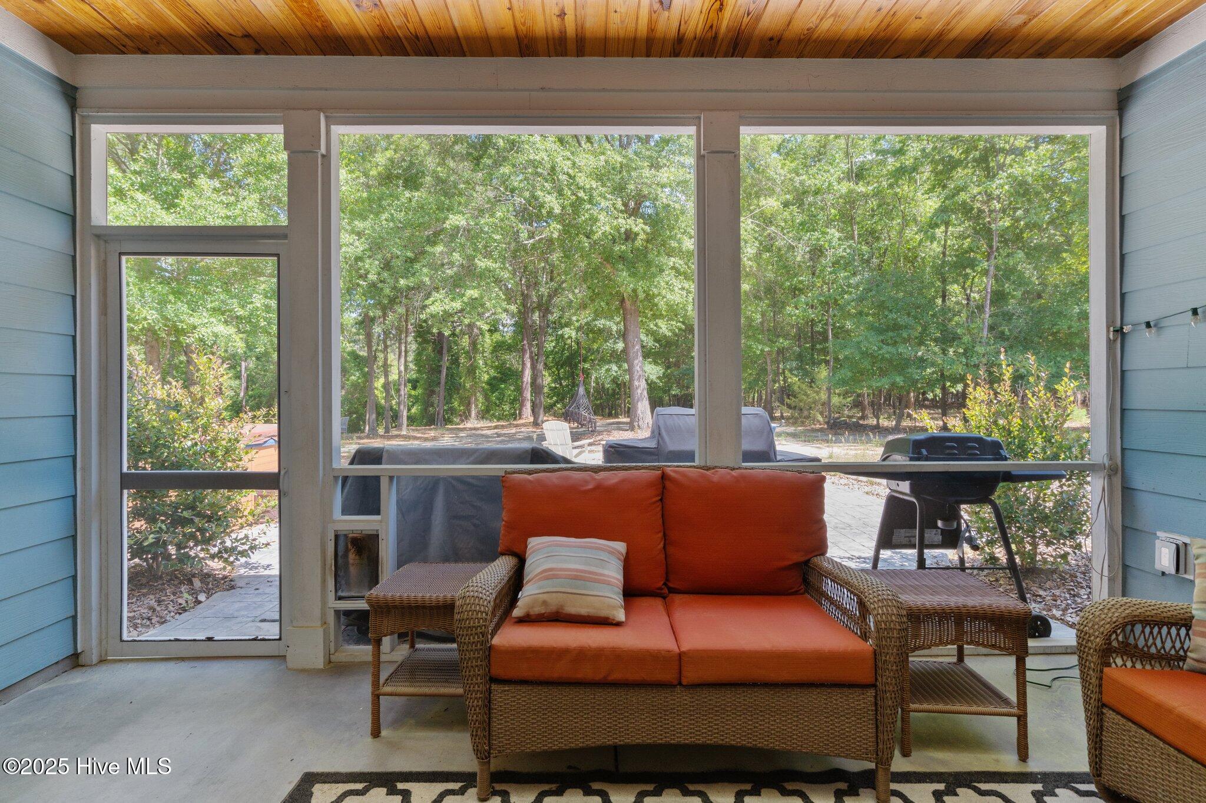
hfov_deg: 93.3
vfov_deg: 70.4
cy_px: 402
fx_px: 569
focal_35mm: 17
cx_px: 603
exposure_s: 1/60
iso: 400
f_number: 8
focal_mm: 17
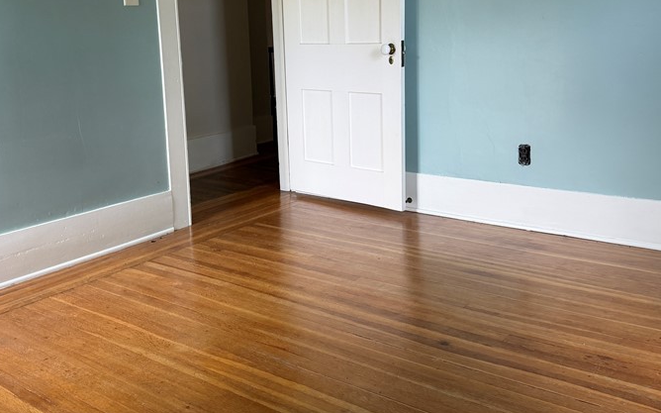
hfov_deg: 50.4
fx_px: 702
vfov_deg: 32.4
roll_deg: +2.4
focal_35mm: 39
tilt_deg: -9.1
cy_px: 132
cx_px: 305
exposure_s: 1/121
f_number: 1.78
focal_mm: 6.76
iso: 200
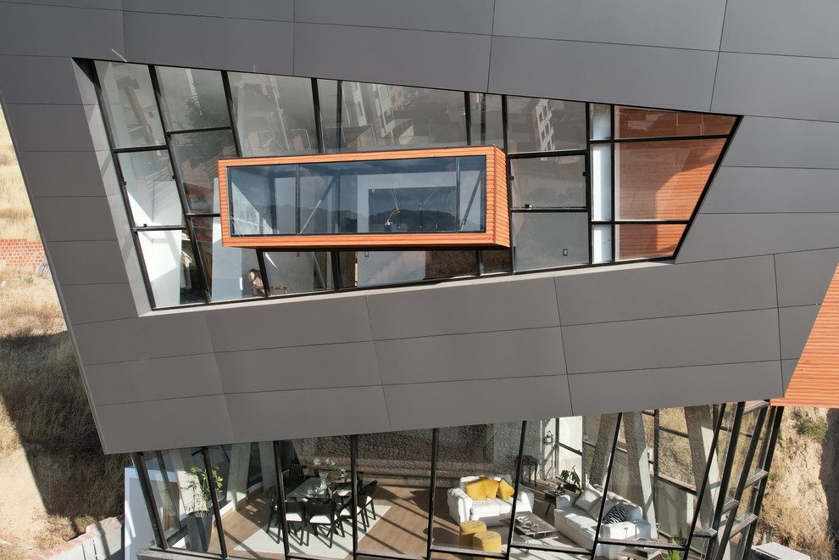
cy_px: 285
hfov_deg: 61.7
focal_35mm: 30
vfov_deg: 43.6
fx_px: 699
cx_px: 475
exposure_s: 1/1250
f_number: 2.8
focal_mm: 8.38
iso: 140
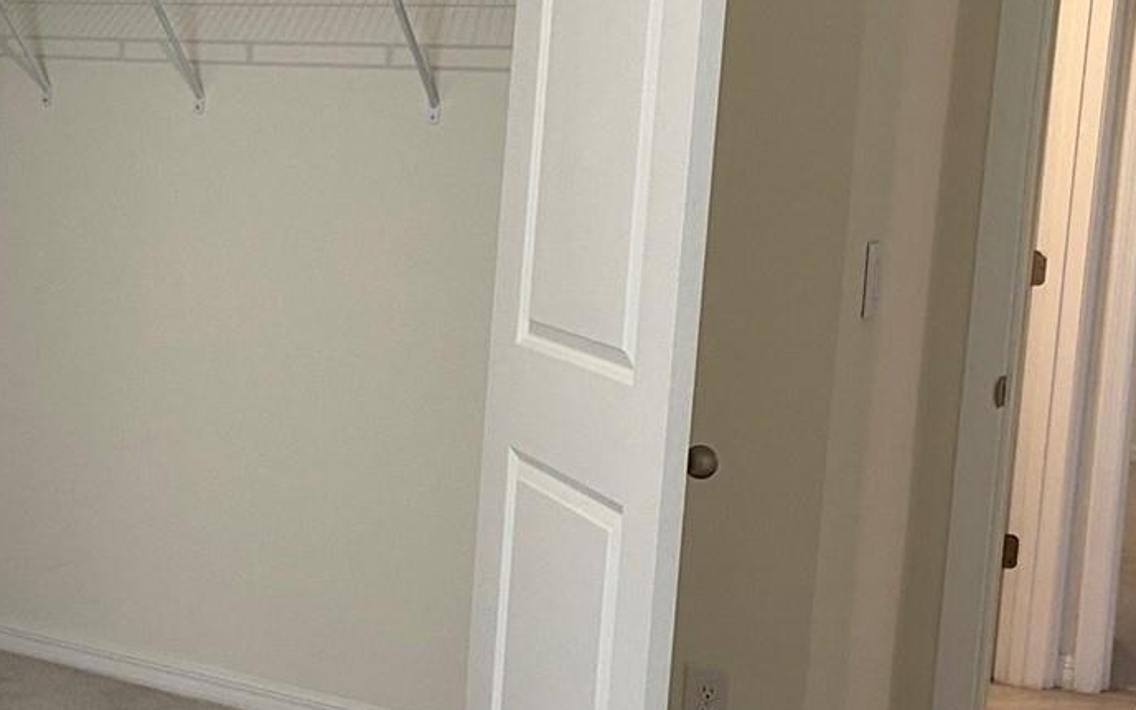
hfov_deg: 30.1
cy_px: 321
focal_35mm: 64
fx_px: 1982
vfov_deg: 20.3
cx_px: 35
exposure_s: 1/60
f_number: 1.8
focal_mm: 4.25
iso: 125
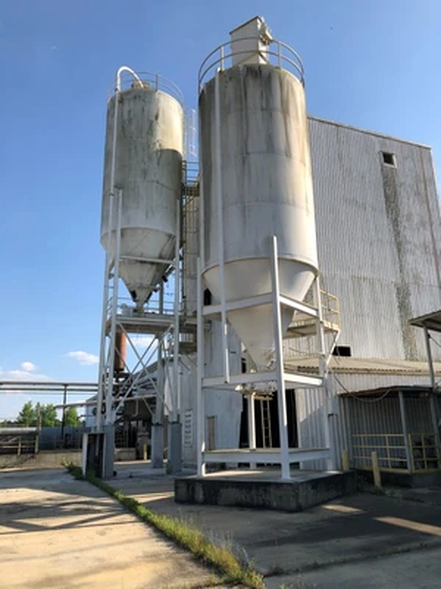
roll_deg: -1.3
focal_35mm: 28
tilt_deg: +16.4
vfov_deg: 63.4
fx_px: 476
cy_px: 294
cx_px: 220
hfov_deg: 49.7
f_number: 1.8
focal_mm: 3.99
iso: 20
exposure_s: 1/1656
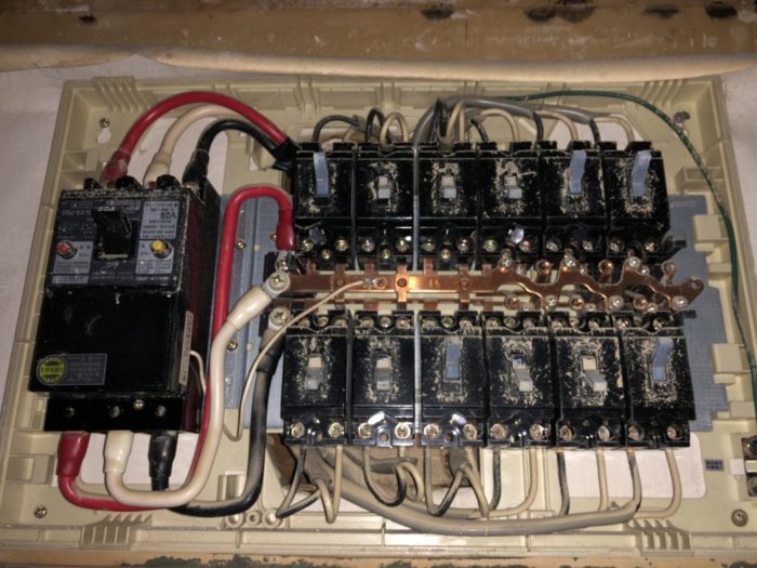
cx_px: 378
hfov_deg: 63.4
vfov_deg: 49.7
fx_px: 612
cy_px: 284
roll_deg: -1.1
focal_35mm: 28
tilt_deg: +18.3
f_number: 1.8
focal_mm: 4
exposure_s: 1/22
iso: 25
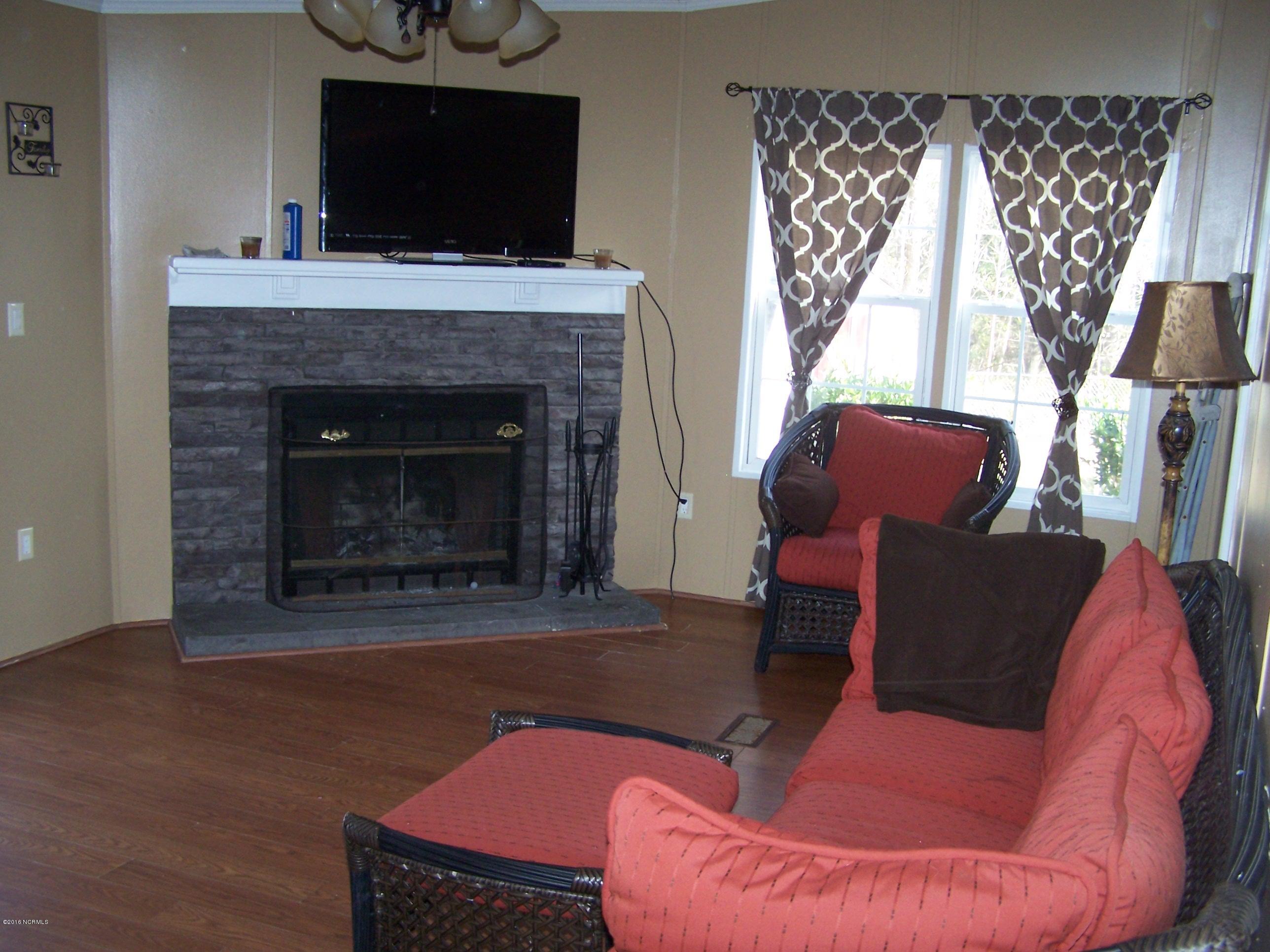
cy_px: 476
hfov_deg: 49.0
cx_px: 635
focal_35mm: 38
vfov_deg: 37.7
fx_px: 1394
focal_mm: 6.3
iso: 140
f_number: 2.8
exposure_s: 1/60
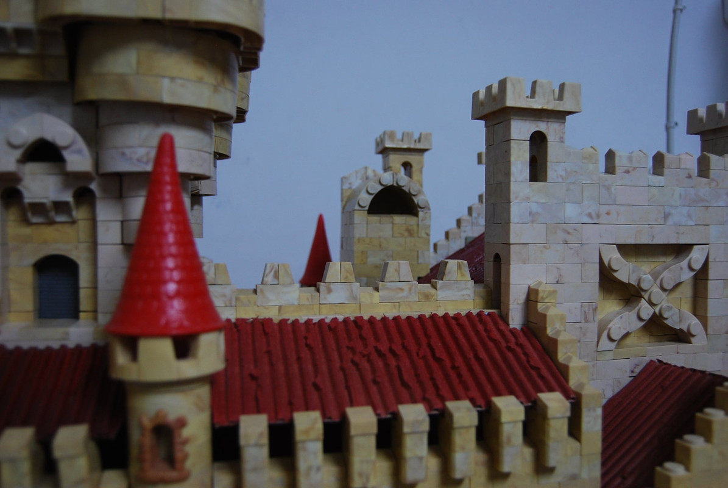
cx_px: 364
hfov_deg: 61.9
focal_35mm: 30
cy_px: 244
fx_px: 607
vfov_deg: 43.7
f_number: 3.8
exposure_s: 1/30
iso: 450
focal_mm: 20
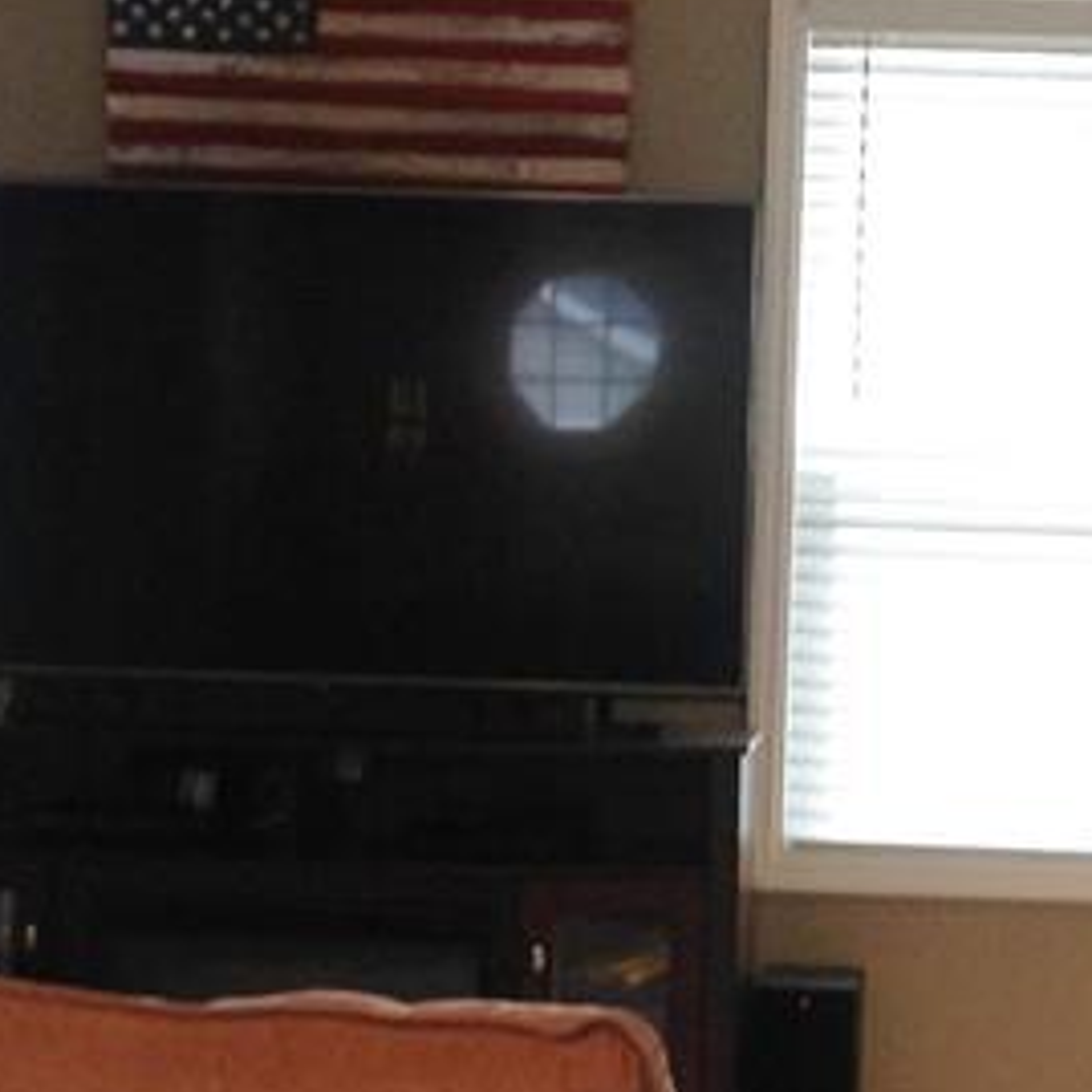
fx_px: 4211
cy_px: 792
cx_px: 820
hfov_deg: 14.7
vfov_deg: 14.7
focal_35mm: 118
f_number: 2.4
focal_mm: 4.28
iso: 80
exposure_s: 1/15
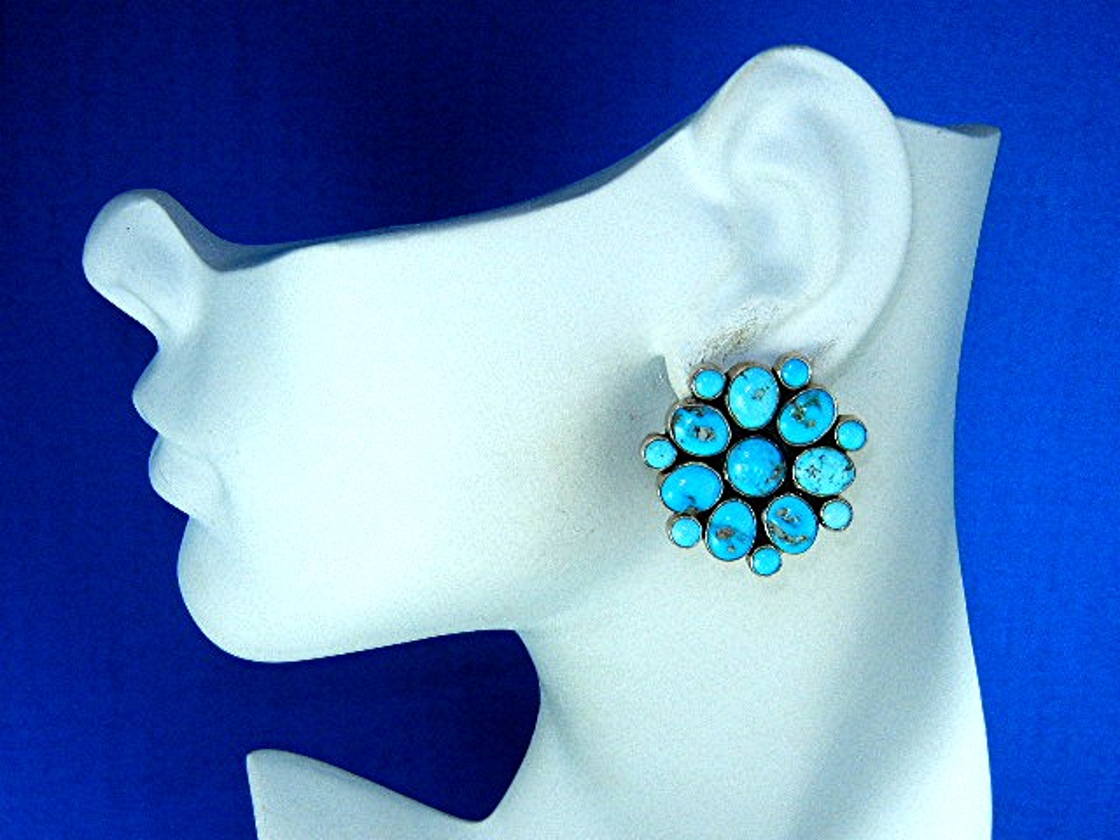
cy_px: 420
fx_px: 1682
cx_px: 560
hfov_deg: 36.8
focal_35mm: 52
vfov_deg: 28.0
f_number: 3.9
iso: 200
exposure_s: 1/38.4
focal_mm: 9.3
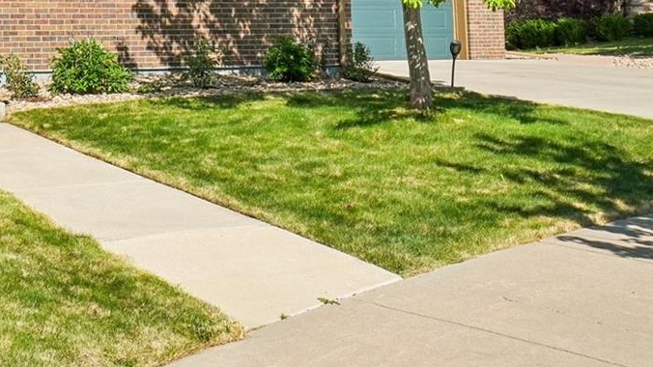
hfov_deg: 30.5
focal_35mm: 63
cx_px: -19
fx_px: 1095
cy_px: -58
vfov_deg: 18.2
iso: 400
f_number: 8
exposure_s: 1/1250
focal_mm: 17
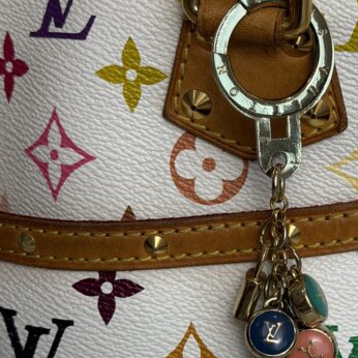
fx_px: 1147
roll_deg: -0.2
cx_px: 293
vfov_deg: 17.7
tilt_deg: -18.1
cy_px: 261
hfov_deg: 17.6
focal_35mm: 98
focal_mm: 6.76
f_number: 1.78
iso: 50
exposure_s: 1/185
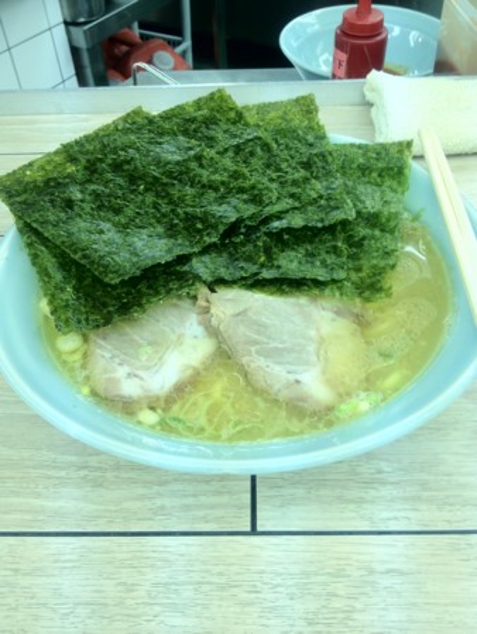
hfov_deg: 40.7
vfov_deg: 52.6
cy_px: 317
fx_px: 642
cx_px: 238
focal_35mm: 35
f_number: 2.4
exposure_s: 1/50
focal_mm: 4.28
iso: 80
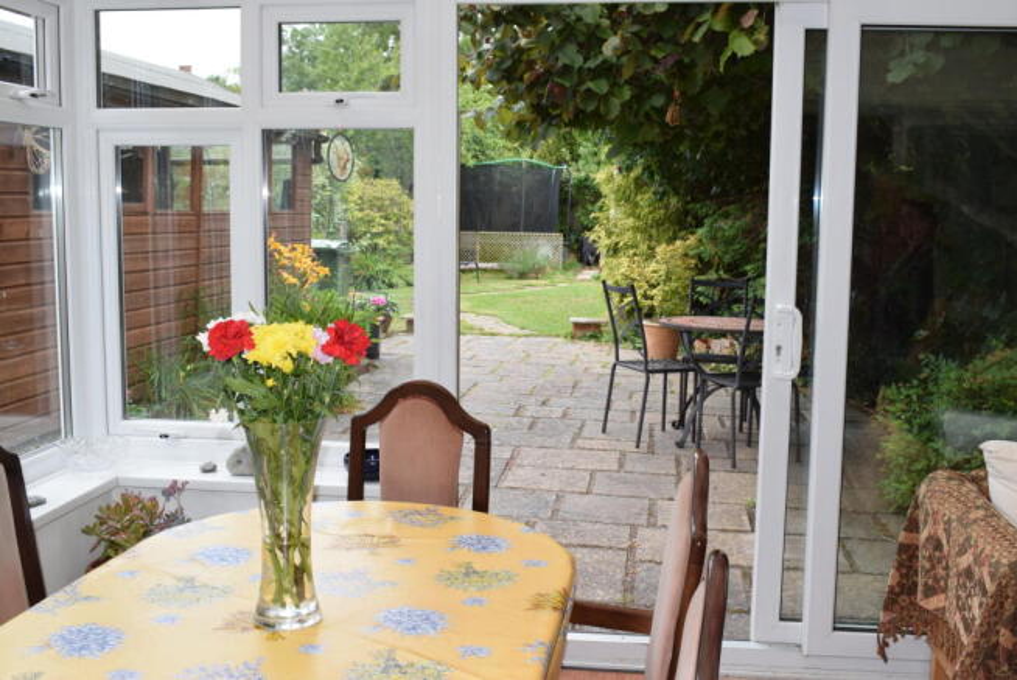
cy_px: 340
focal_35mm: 38
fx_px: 1060
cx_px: 508
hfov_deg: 51.3
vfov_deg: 35.5
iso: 800
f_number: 11
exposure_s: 1/200
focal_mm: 25
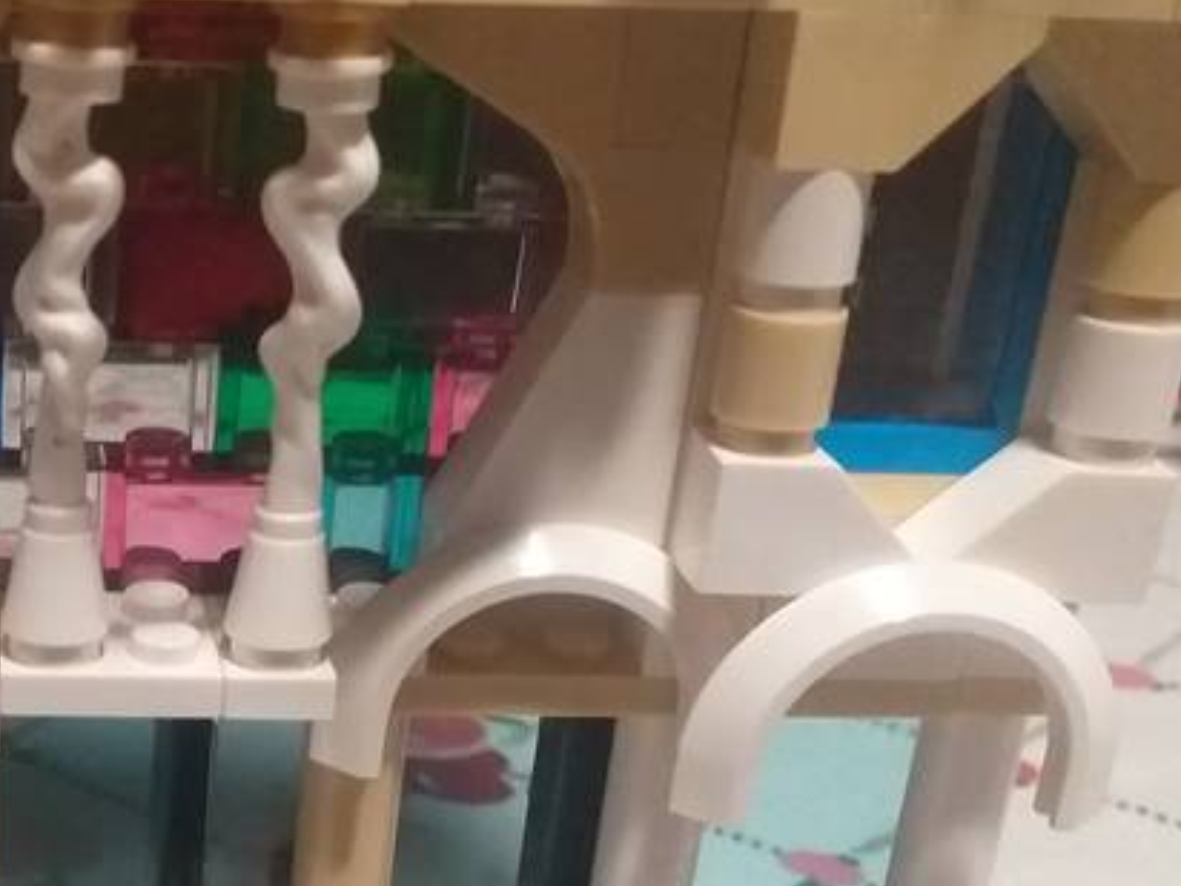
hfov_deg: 30.8
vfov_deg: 24.4
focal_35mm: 59
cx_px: 63
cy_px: 707
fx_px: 2013
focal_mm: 3.6
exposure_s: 1/25
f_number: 1.9
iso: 400
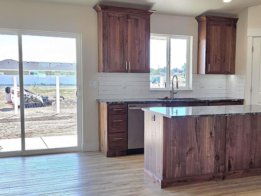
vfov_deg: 30.9
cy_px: 108
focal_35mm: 47
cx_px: 185
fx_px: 354
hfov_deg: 39.7
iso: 50
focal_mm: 5.4
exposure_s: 1/182
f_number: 1.8
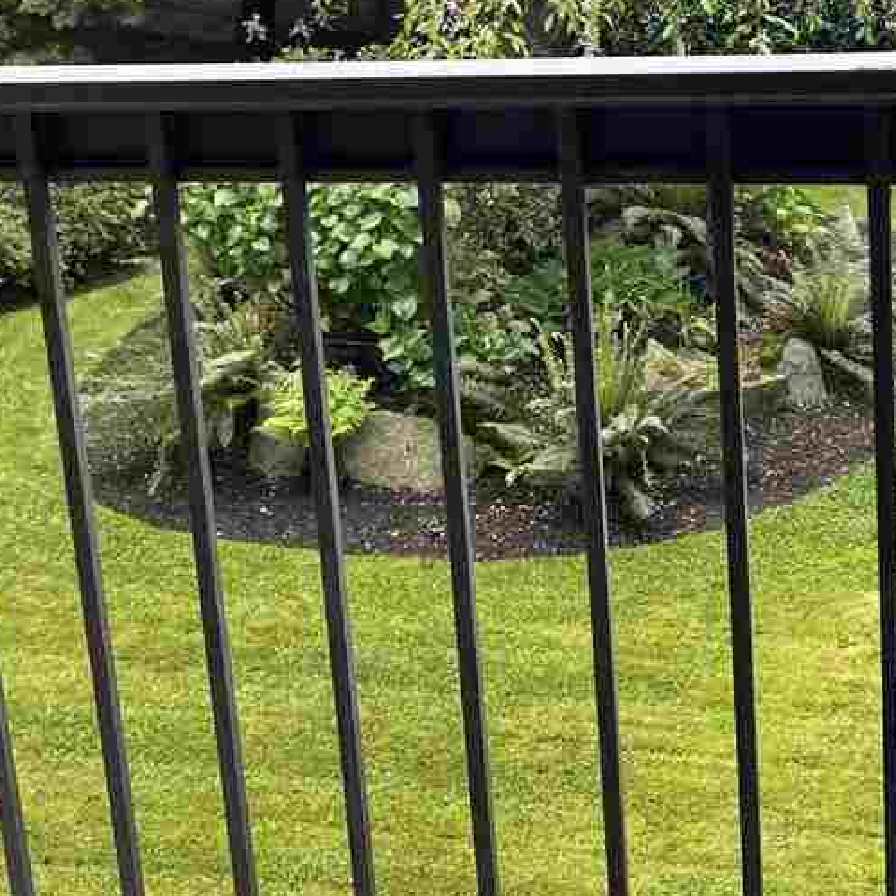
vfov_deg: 28.4
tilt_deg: -13.5
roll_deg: +4.7
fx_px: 1728
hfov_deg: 29.0
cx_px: 505
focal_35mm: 59
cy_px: 160
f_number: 1.8
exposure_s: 1/169
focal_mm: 4.25
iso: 32
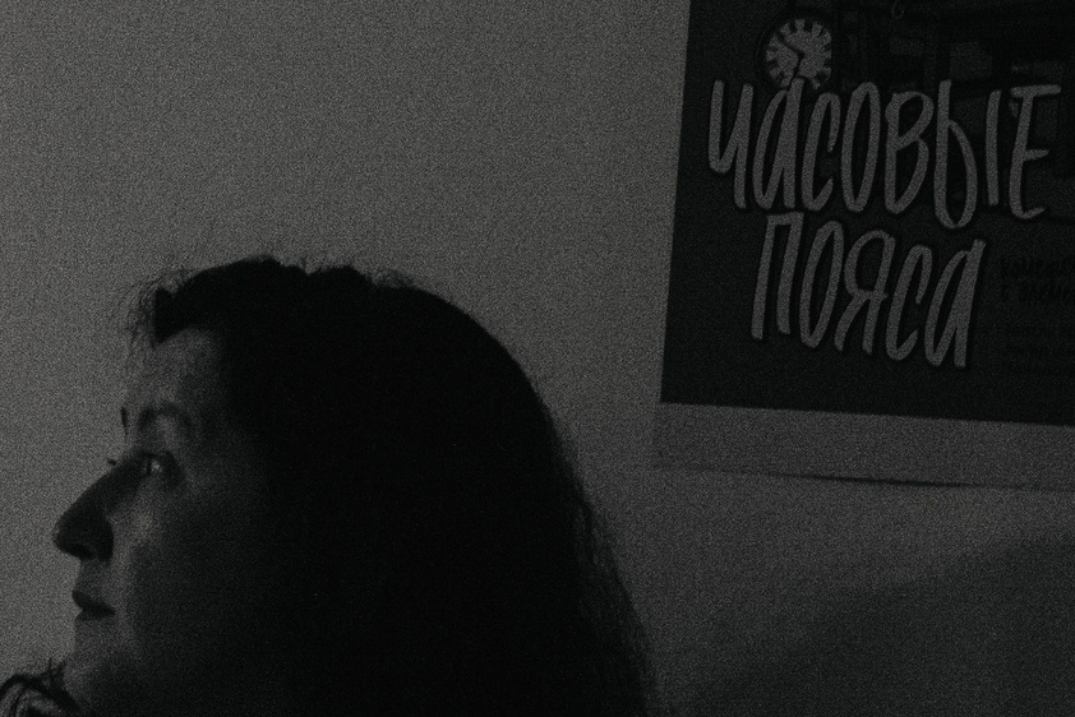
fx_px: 4540
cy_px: 517
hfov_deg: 13.5
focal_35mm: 152
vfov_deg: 9.0
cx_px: 684
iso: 3200
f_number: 3.5
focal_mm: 50
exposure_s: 1/125
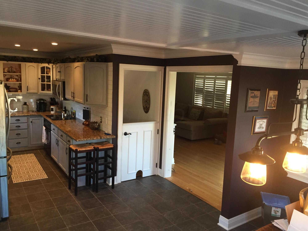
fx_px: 258
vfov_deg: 48.2
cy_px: 116
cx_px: 154
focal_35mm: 29
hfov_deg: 61.7
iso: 125
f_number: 2.2
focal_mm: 4.15
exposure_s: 1/30
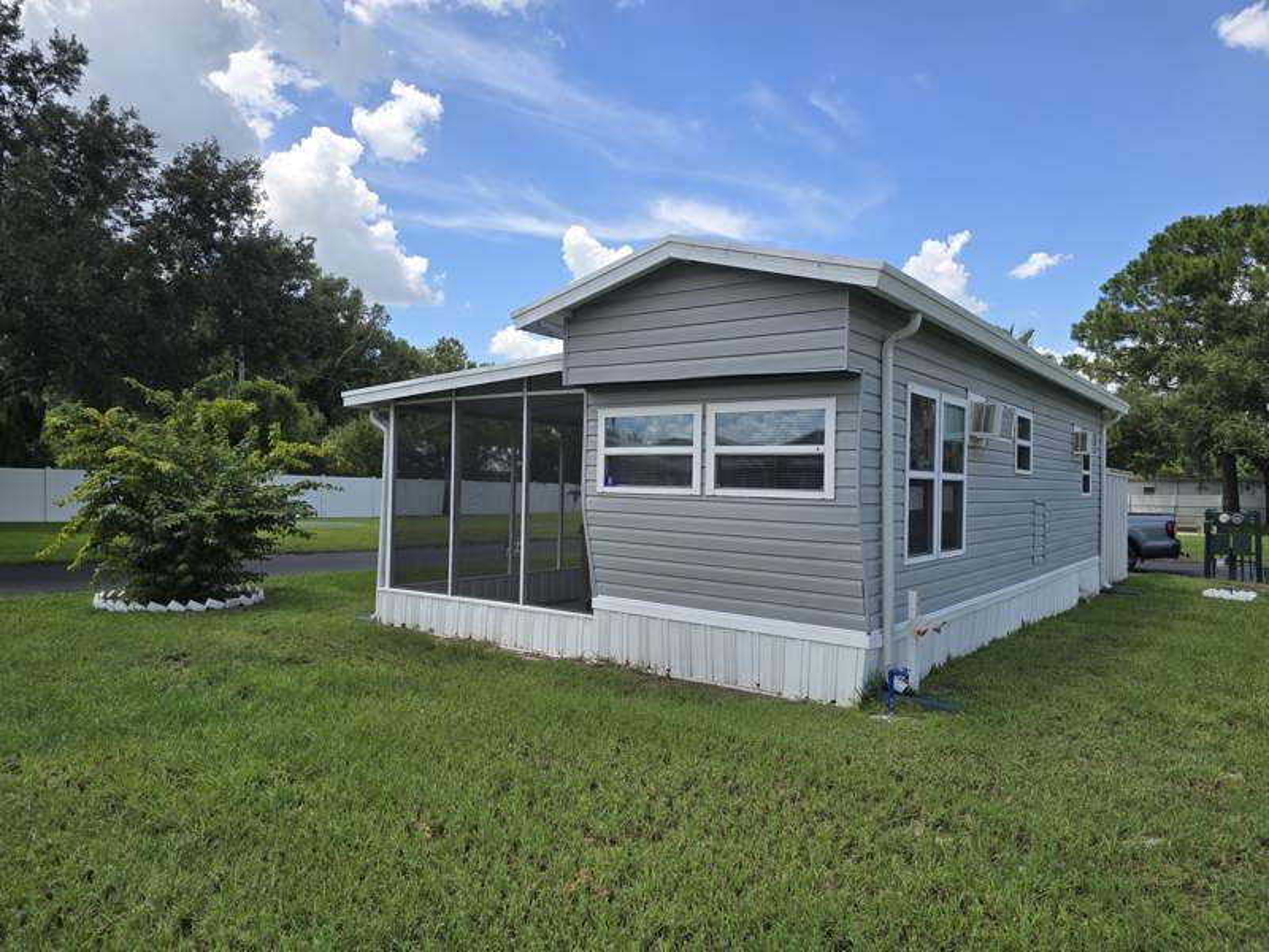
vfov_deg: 58.9
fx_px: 843
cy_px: 476
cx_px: 634
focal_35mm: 23
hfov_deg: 73.9
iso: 12
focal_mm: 6.3
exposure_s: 1/541
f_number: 1.7
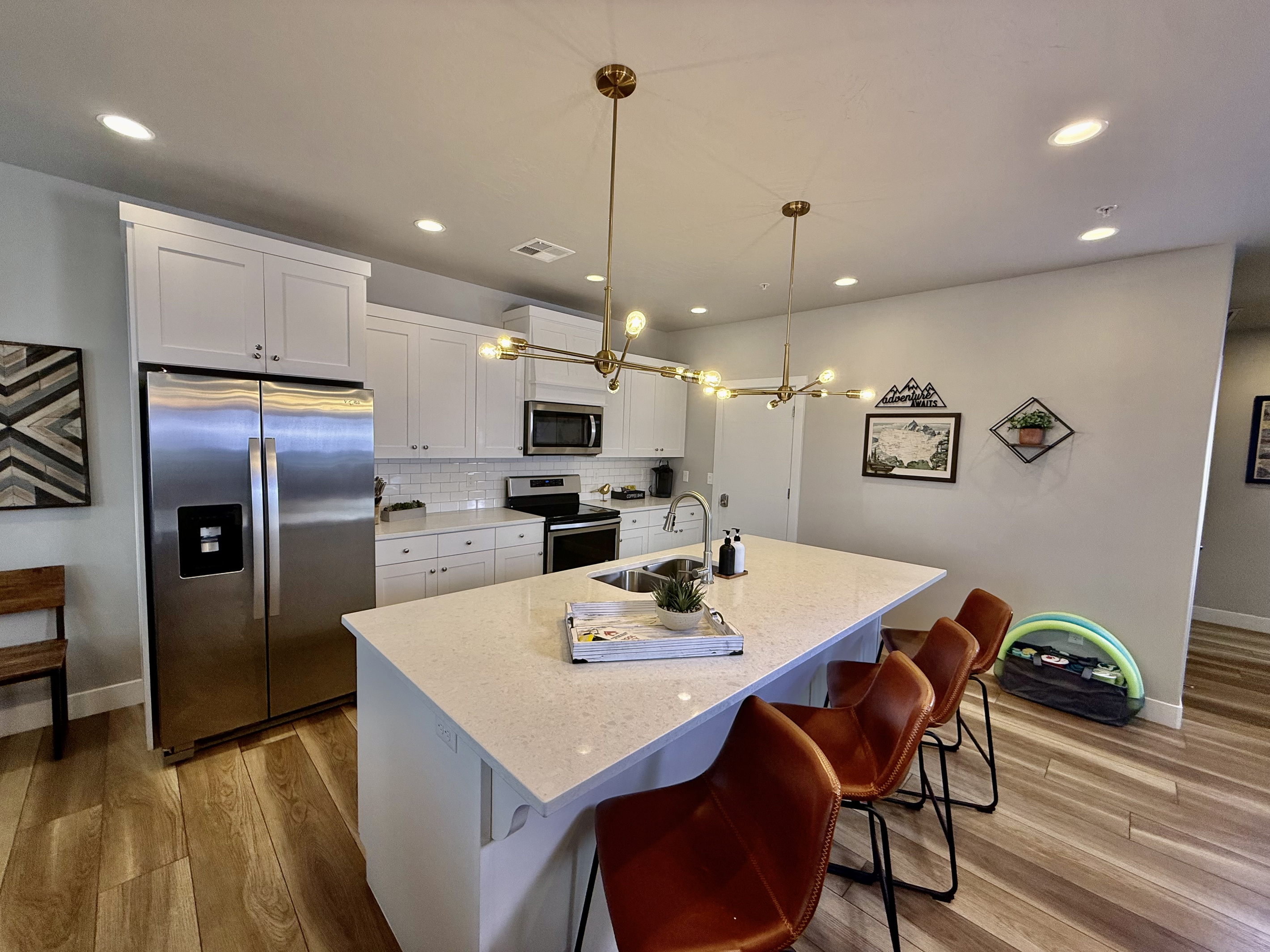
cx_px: 635
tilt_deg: -3.9
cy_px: 476
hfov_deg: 102.1
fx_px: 514
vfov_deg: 85.7
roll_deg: -2.5
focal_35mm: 14
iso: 125
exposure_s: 1/120
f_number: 2.2
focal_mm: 2.22
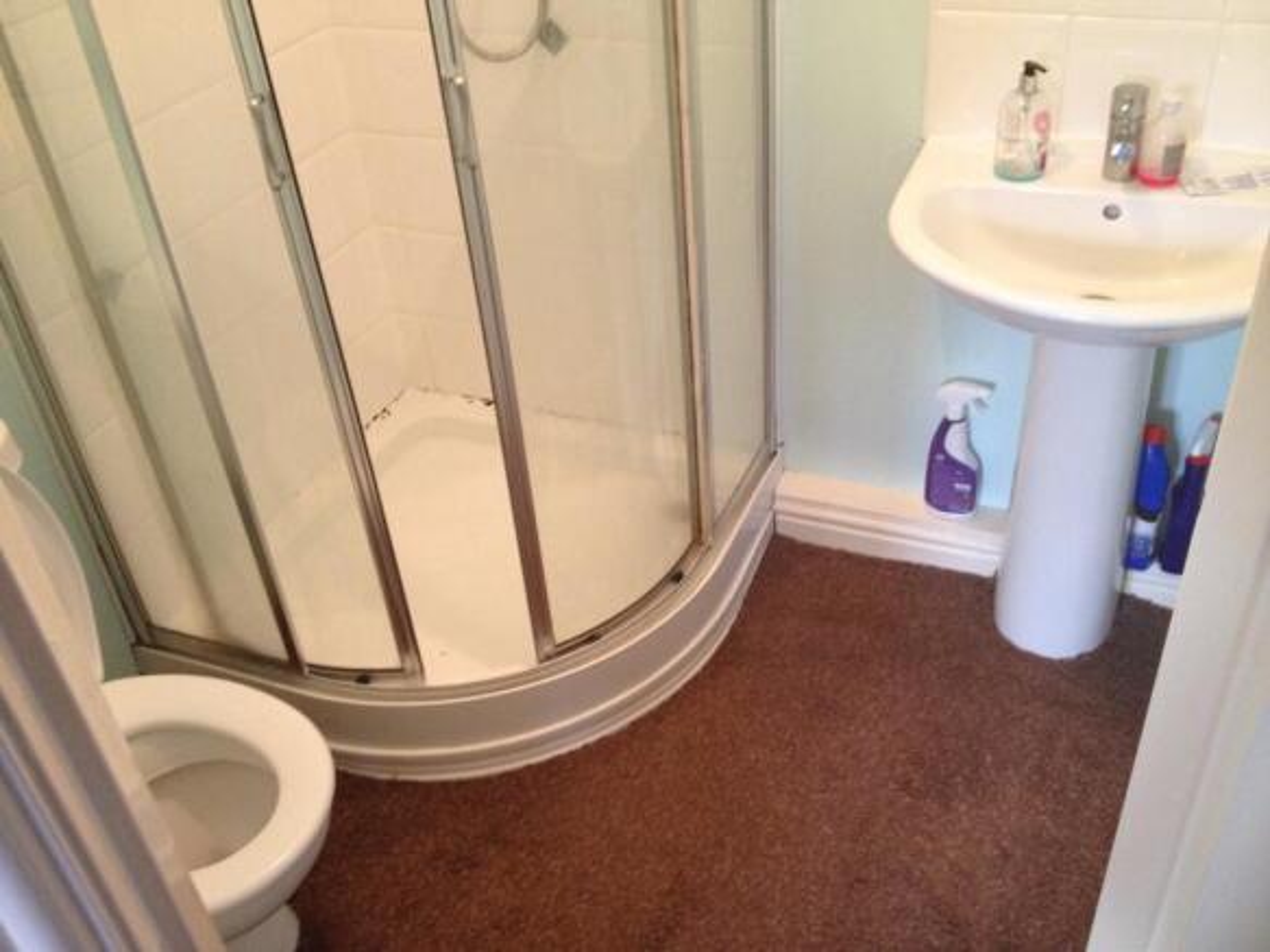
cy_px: 476
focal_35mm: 35
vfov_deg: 40.7
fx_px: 1284
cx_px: 635
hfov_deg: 52.6
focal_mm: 4.28
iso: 160
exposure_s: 1/20
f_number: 2.4
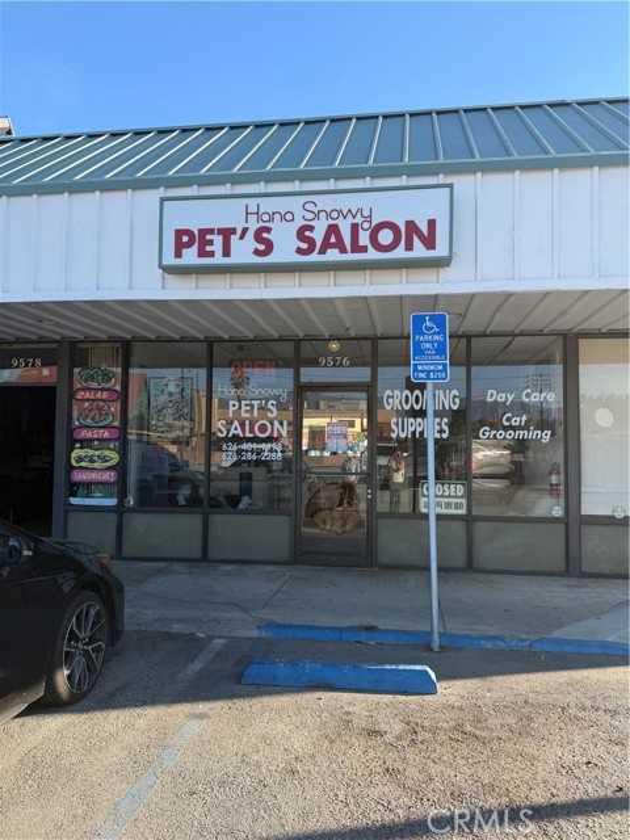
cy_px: 420
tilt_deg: +2.7
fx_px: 582
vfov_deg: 71.6
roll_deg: -1.1
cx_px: 315
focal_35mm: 24
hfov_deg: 56.8
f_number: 1.78
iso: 80
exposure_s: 1/1230
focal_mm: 6.76
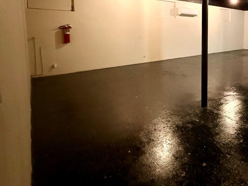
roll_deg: -0.7
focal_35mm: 24
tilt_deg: -4.9
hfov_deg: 65.0
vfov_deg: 54.0
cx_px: 200
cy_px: 45
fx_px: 172
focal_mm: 2.22
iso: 1600
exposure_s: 1/40
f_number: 2.2
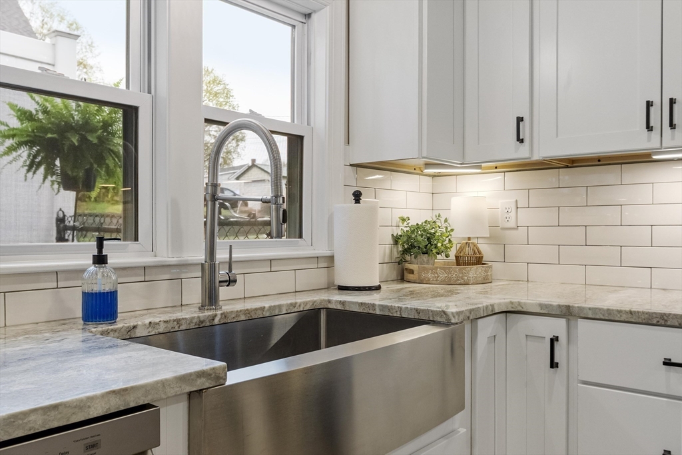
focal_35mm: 30
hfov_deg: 61.9
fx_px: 568
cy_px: 228
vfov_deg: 43.6
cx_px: 341
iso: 400
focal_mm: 20
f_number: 6.3
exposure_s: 1/5
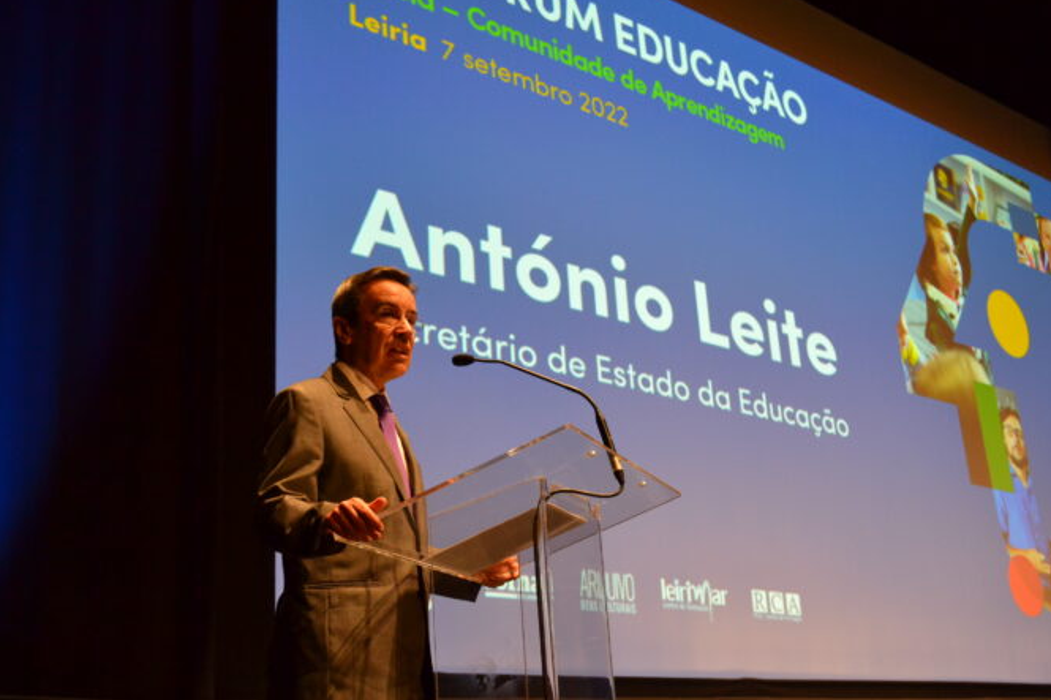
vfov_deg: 30.5
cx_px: 591
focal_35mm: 44
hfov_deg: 44.4
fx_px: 1284
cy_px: 374
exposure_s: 1/60
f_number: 4
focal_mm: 26
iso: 1400
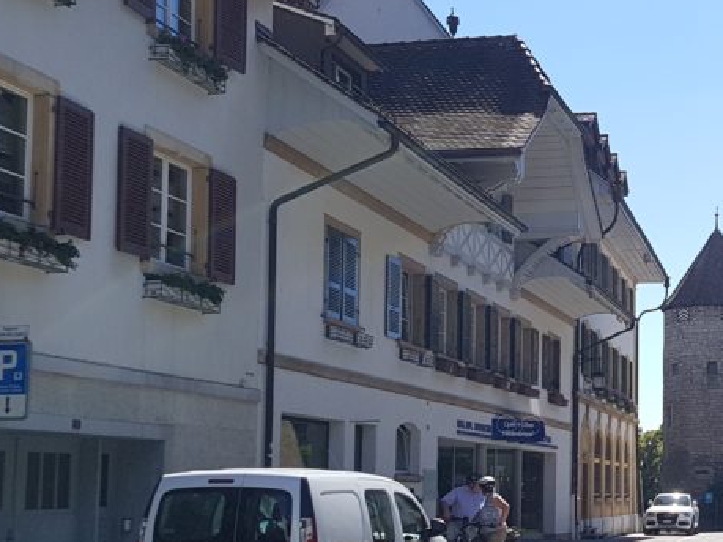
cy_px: 389
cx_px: 761
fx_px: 1211
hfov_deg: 30.3
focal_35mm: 58
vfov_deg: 25.0
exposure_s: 1/1788
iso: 40
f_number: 1.7
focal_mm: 4.2
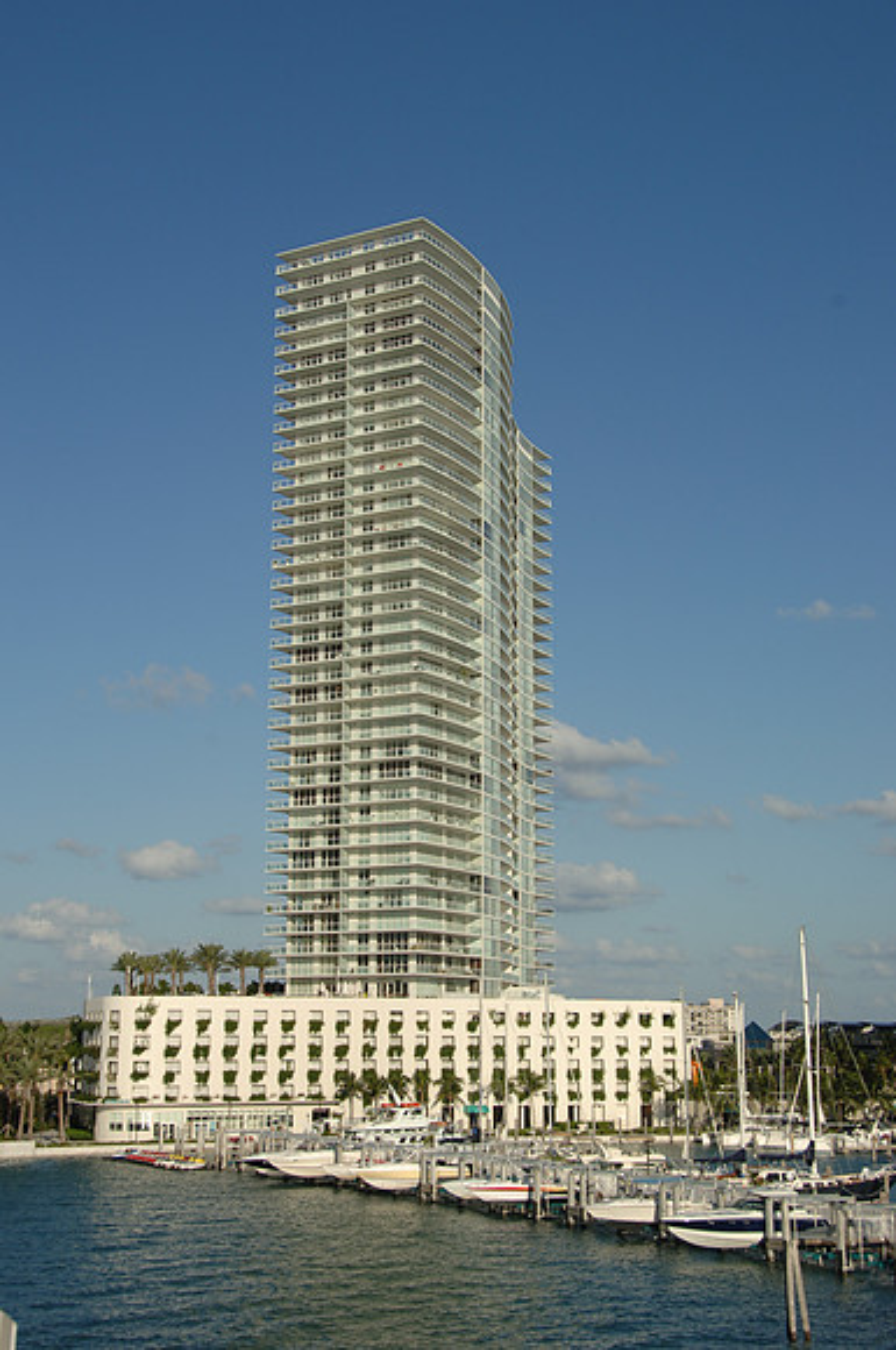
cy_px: 675
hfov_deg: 26.4
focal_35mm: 51
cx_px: 448
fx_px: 1910
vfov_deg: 38.9
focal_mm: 34
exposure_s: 1/320
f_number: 9
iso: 100
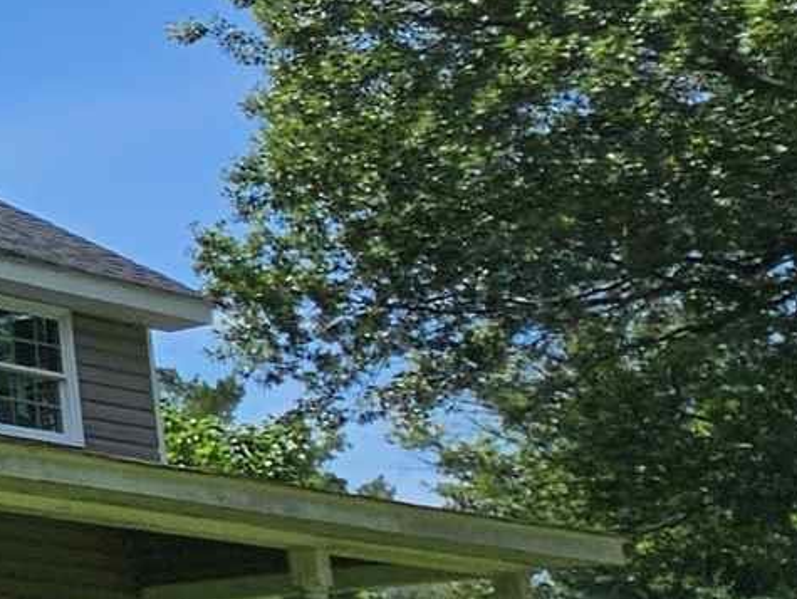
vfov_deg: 17.6
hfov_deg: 13.8
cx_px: -1247
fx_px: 1935
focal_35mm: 84
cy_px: 371
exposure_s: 1/3598
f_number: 2.2
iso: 50
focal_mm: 2.2
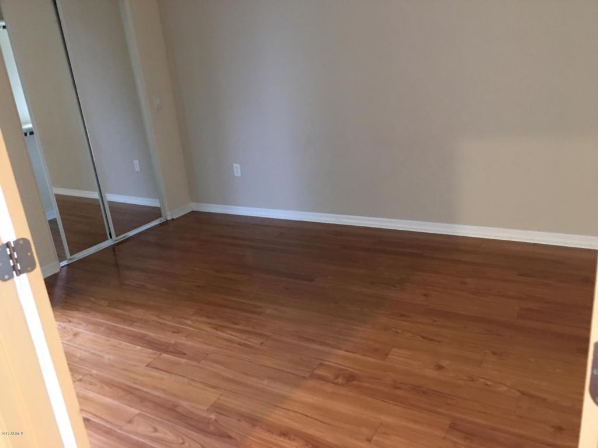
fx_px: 501
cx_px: 299
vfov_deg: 48.2
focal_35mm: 29
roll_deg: +6.0
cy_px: 224
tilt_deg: -18.5
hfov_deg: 61.7
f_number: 2.2
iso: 100
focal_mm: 4.15
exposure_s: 1/4
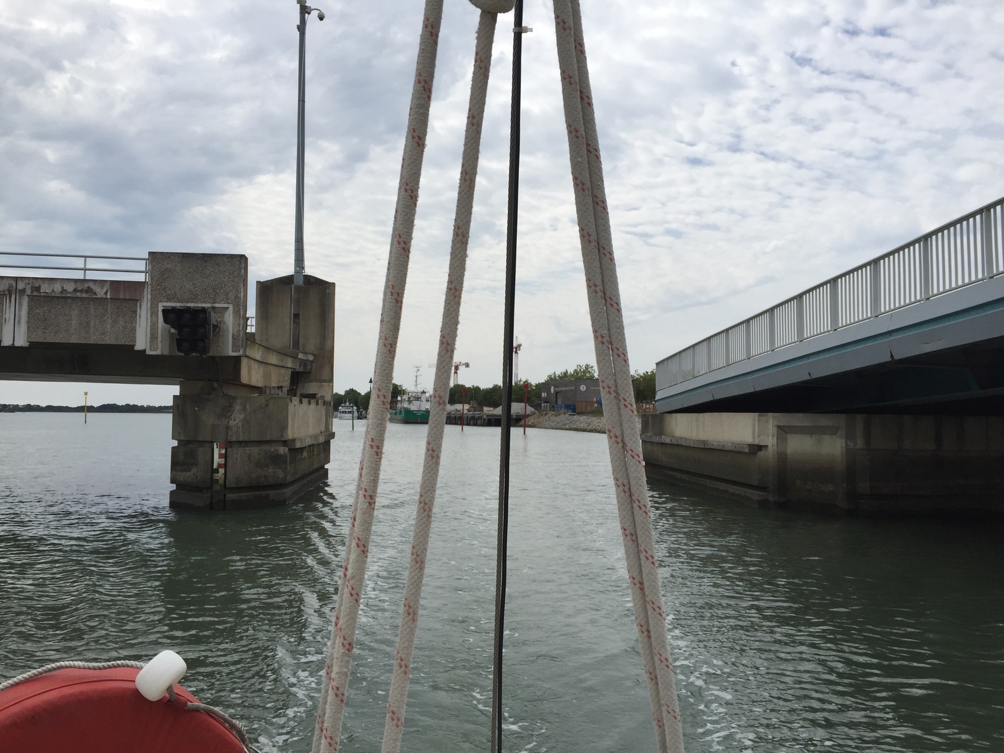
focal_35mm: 29
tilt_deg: +3.5
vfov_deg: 48.2
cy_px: 376
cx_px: 502
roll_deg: -1.6
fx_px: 841
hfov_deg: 61.7
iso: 32
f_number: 2.2
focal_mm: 4.15
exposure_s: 1/2825
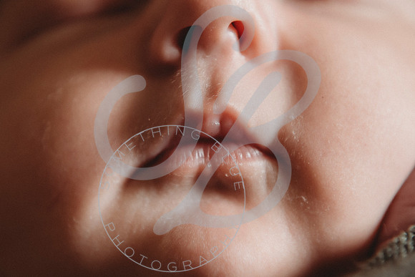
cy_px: 138
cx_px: 208
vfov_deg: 19.5
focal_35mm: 70
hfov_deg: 28.8
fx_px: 807
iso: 1000
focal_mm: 70
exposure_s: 1/125
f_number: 5.6
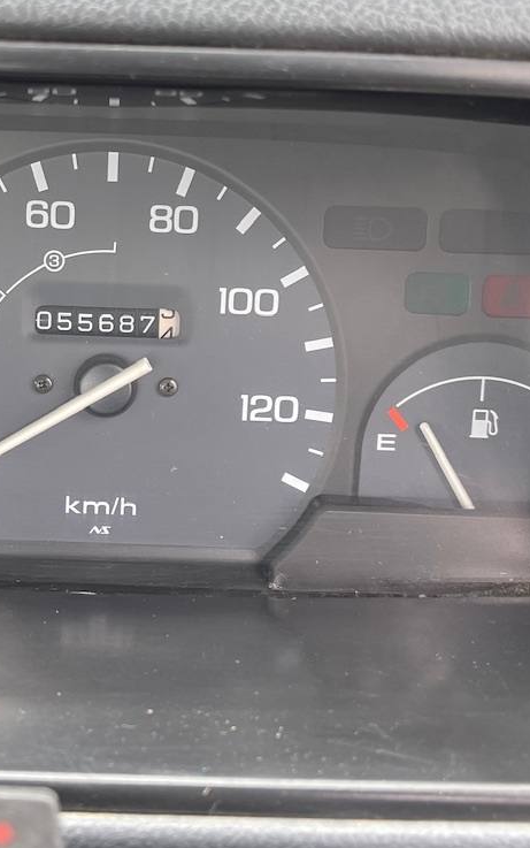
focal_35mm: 46
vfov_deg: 43.3
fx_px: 1062
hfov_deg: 27.5
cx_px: 114
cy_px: 358
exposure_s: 1/121
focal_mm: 5.1
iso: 125
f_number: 1.6
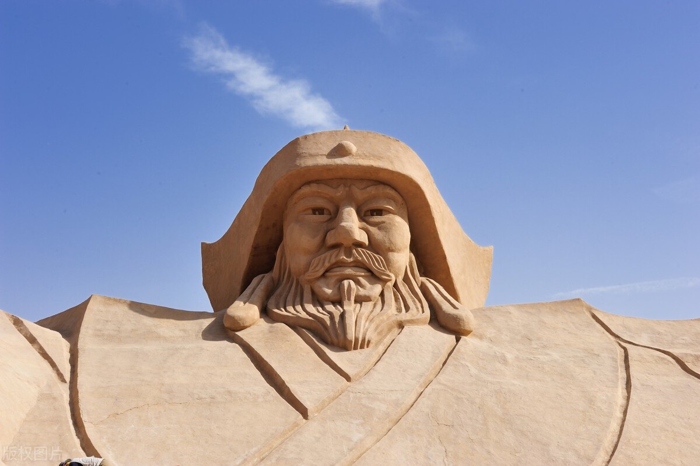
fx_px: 972
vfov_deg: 27.0
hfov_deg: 39.6
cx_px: 350
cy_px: 233
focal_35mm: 50
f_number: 14
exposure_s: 1/200
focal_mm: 50
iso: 200
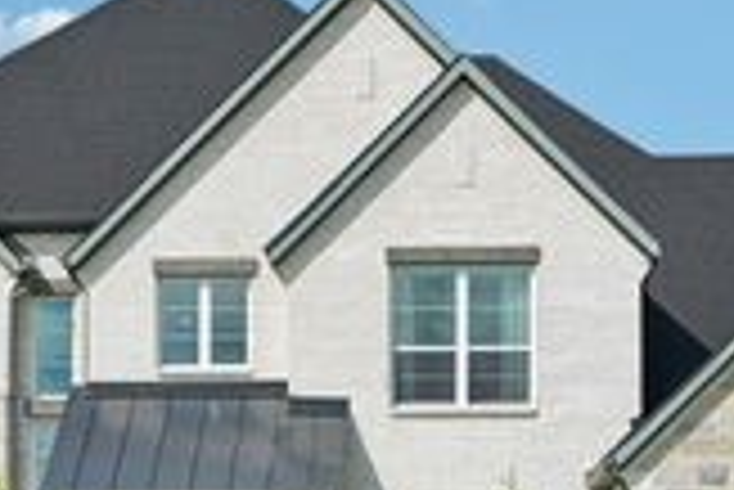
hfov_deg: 22.1
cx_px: 387
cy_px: 474
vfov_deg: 14.7
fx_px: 1877
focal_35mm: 92
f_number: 8
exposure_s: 1/2000
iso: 400
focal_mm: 30
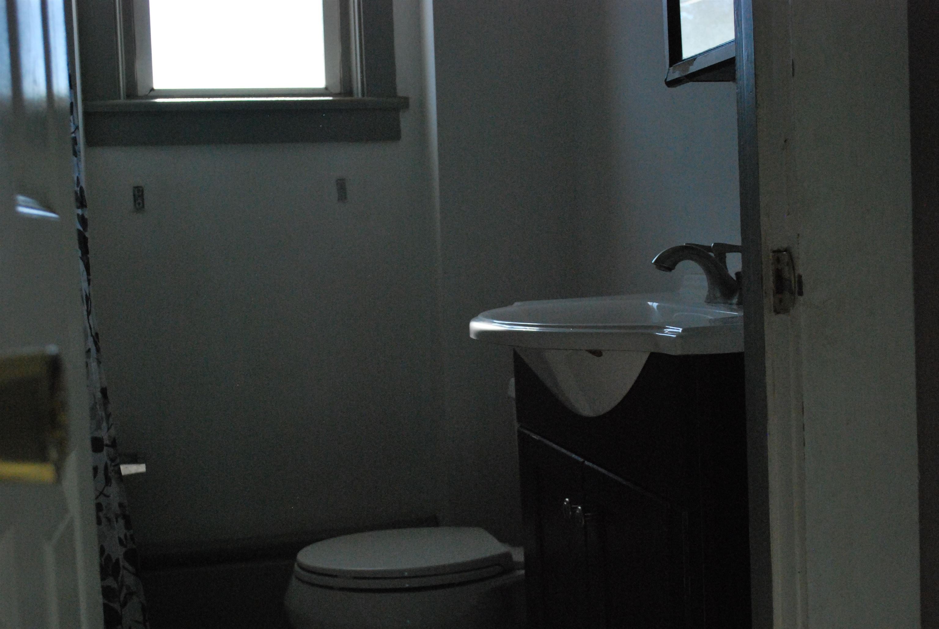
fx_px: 1253
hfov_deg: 41.1
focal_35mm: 48
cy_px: 314
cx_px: 470
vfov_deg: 28.1
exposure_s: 1/1000
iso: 1600
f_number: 5
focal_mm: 32
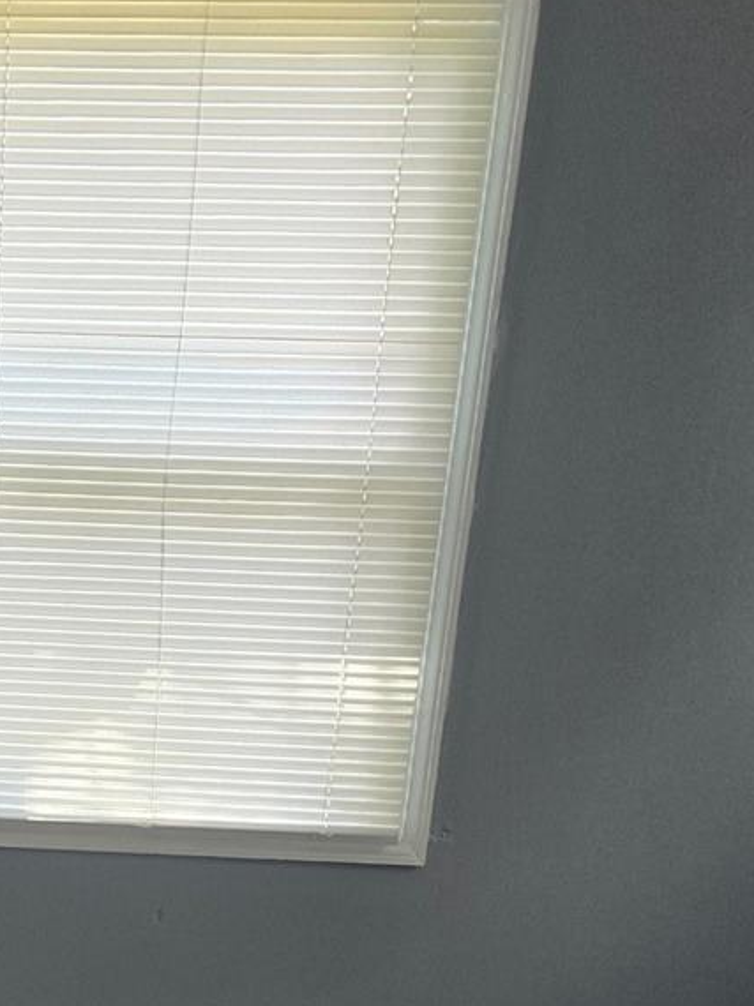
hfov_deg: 22.5
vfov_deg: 28.3
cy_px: 1110
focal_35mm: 62
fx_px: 1802
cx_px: -37
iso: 160
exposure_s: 1/120
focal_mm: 5.4
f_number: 1.8
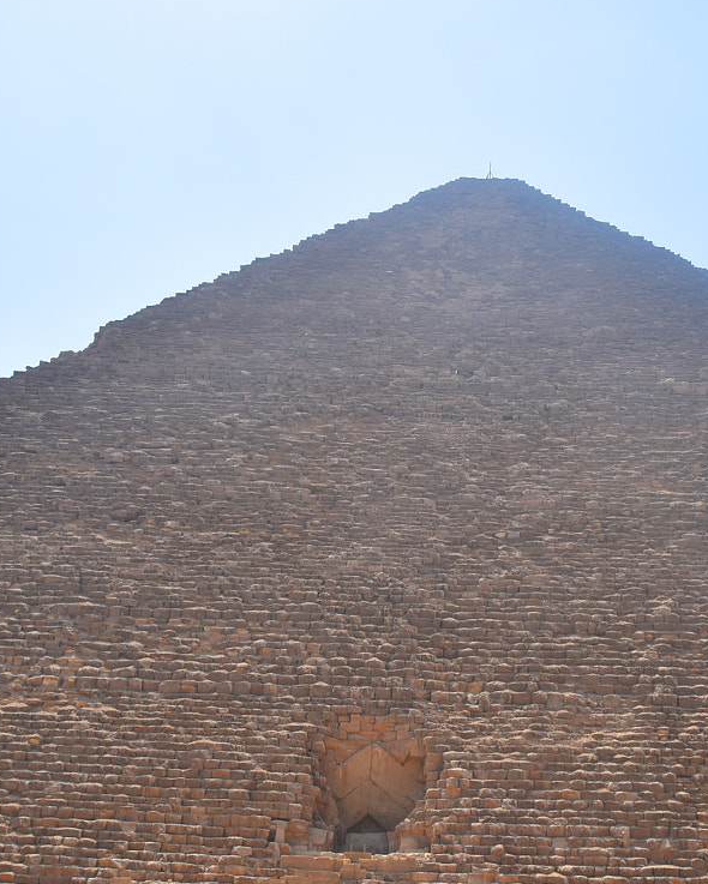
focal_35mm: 55
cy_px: 525
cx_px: 481
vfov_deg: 34.0
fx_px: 1440
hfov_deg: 27.4
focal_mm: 18
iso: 110
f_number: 8
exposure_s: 1/500
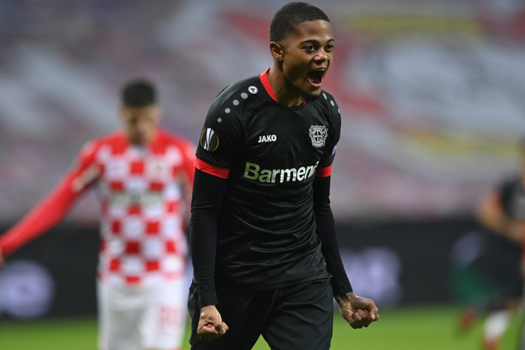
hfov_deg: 5.2
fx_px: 5834
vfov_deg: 3.4
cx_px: 262
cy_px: 175
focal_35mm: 400
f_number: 3.5
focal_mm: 400
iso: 2500
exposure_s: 1/2000
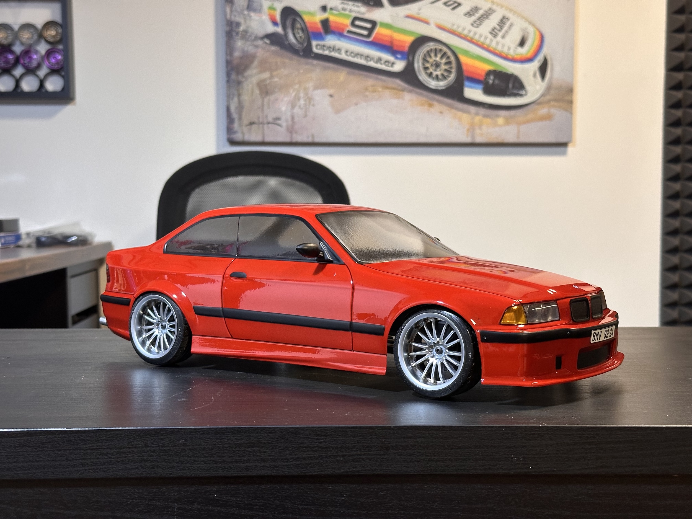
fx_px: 960
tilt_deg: -3.5
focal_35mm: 48
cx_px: 346
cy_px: 260
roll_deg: -0.5
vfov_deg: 30.3
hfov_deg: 39.7
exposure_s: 1/33
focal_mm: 6.86
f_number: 1.78
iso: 200
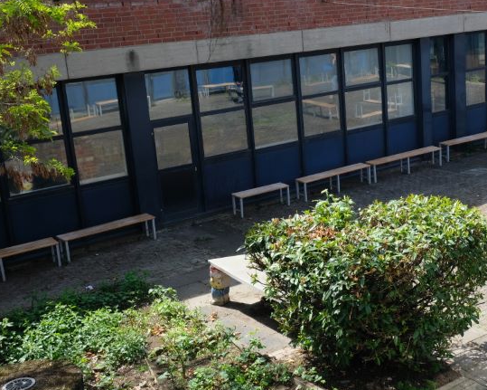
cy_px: 173
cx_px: 417
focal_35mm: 54
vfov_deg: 28.1
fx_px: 778
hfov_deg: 33.3
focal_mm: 20.5
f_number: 8
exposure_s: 1/220
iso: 400
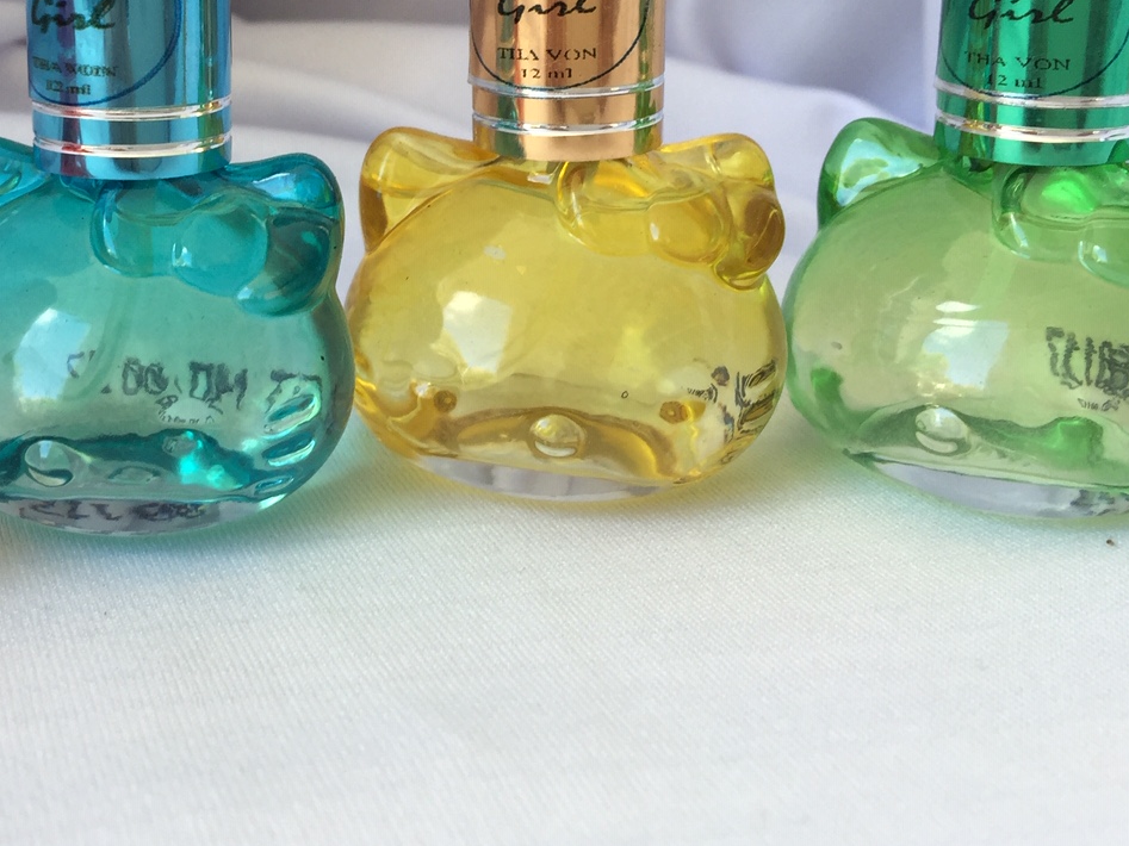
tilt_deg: -14.1
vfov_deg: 28.6
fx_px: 1631
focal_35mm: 50
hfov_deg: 37.4
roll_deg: -1.1
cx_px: 305
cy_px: 205
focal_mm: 4.15
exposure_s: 1/50
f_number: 2.2
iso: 32
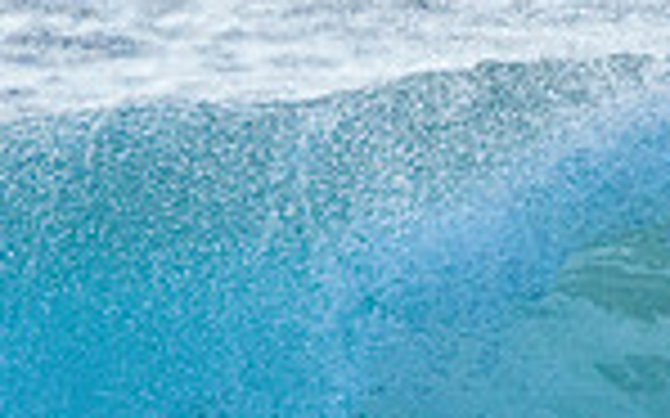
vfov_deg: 0.5
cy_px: 775
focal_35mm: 2850
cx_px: 495
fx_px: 52020
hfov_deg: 0.7
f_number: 5.6
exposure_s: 1/1250
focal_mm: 480
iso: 560
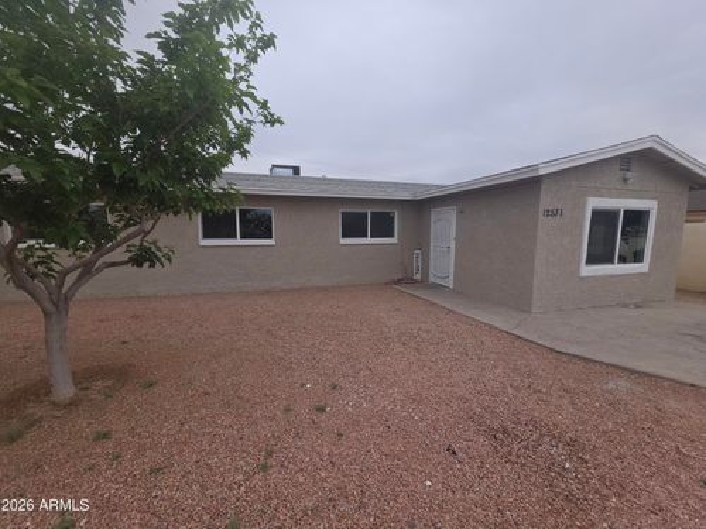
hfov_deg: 106.2
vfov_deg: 89.9
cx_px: 353
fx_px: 265
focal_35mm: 13
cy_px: 264
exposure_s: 1/799
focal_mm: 2.2
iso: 20
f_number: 1.9
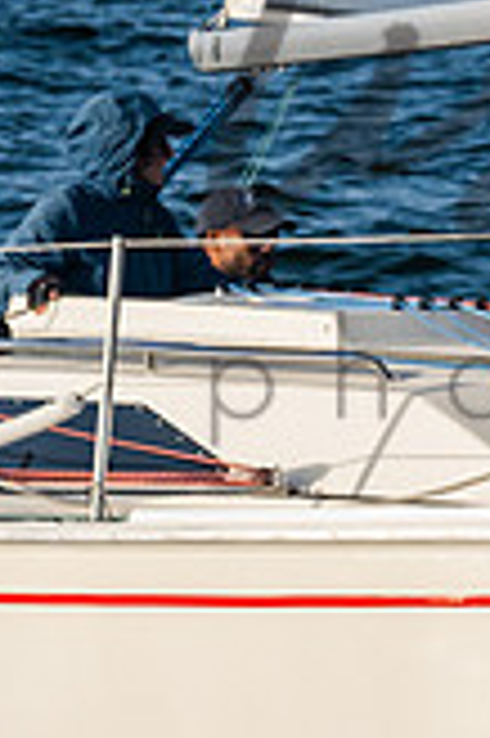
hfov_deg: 3.4
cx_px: 1660
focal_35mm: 387
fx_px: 7917
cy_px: -216
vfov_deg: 5.3
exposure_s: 1/1000
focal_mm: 79
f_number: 8
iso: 400
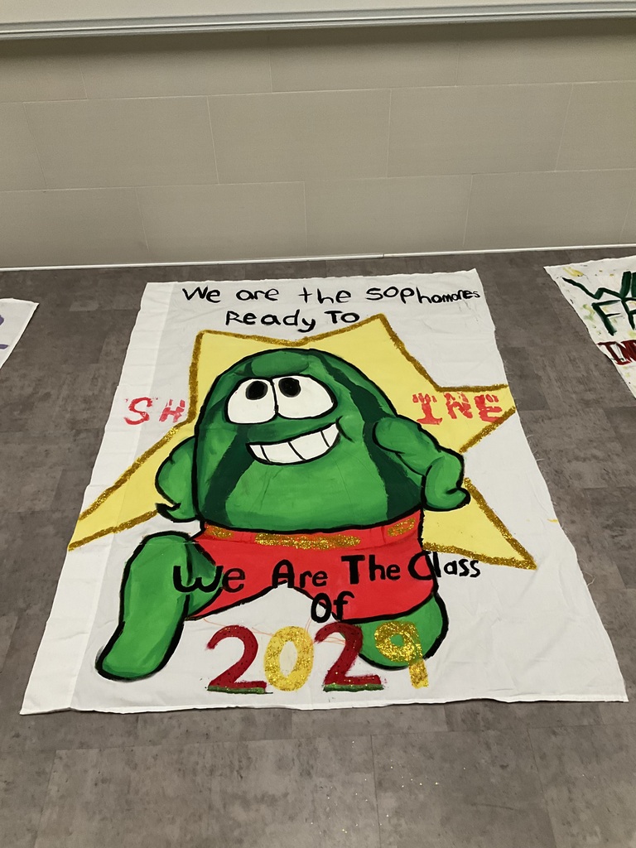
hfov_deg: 48.2
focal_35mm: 29
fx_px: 710
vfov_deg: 61.7
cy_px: 424
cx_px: 318
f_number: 1.8
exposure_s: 1/60
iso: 125
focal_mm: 3
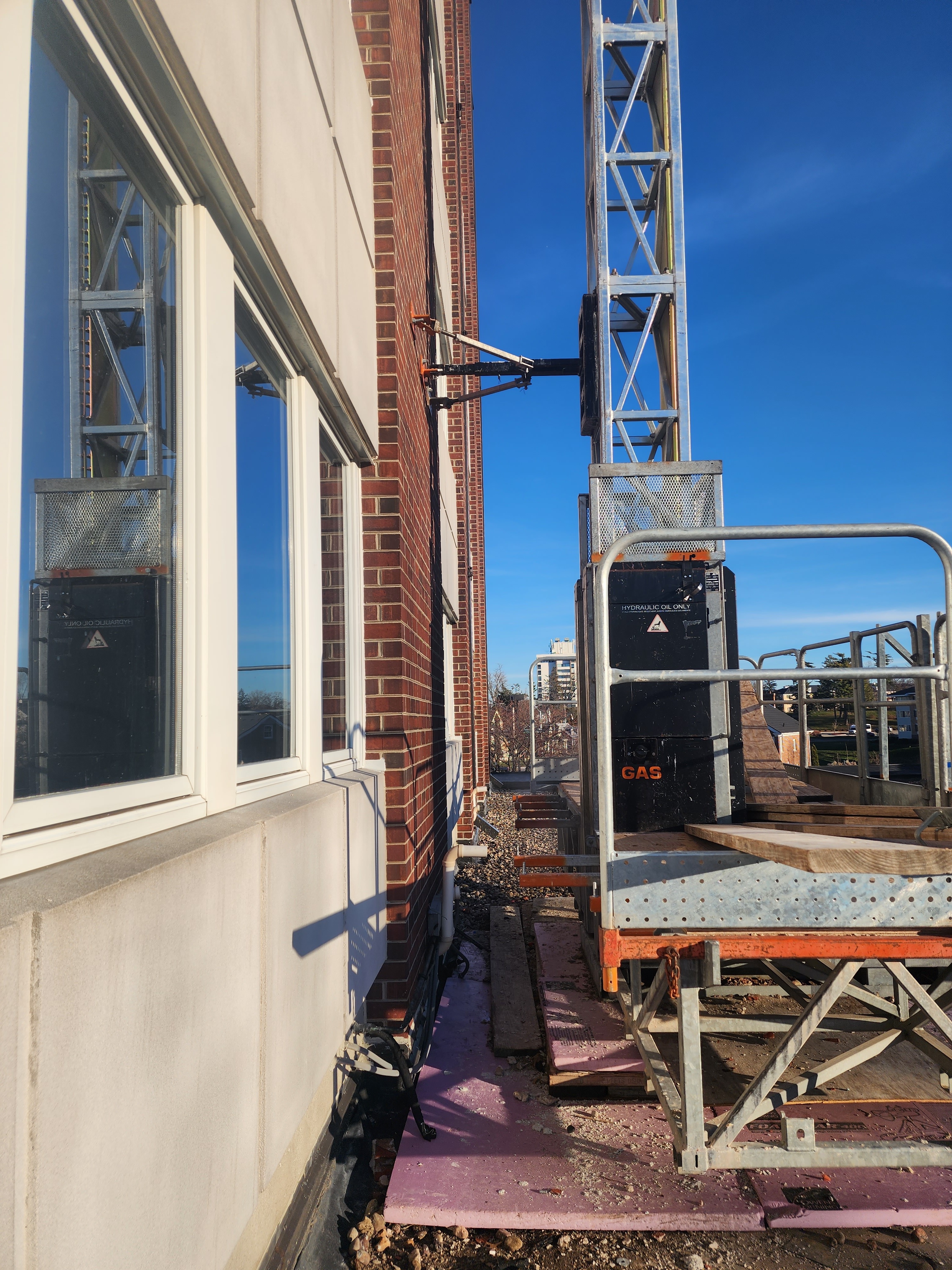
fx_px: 843
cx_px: 476
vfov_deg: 73.9
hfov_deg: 58.9
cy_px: 635
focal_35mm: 23
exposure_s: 1/1173
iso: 12
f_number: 1.8
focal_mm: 6.4
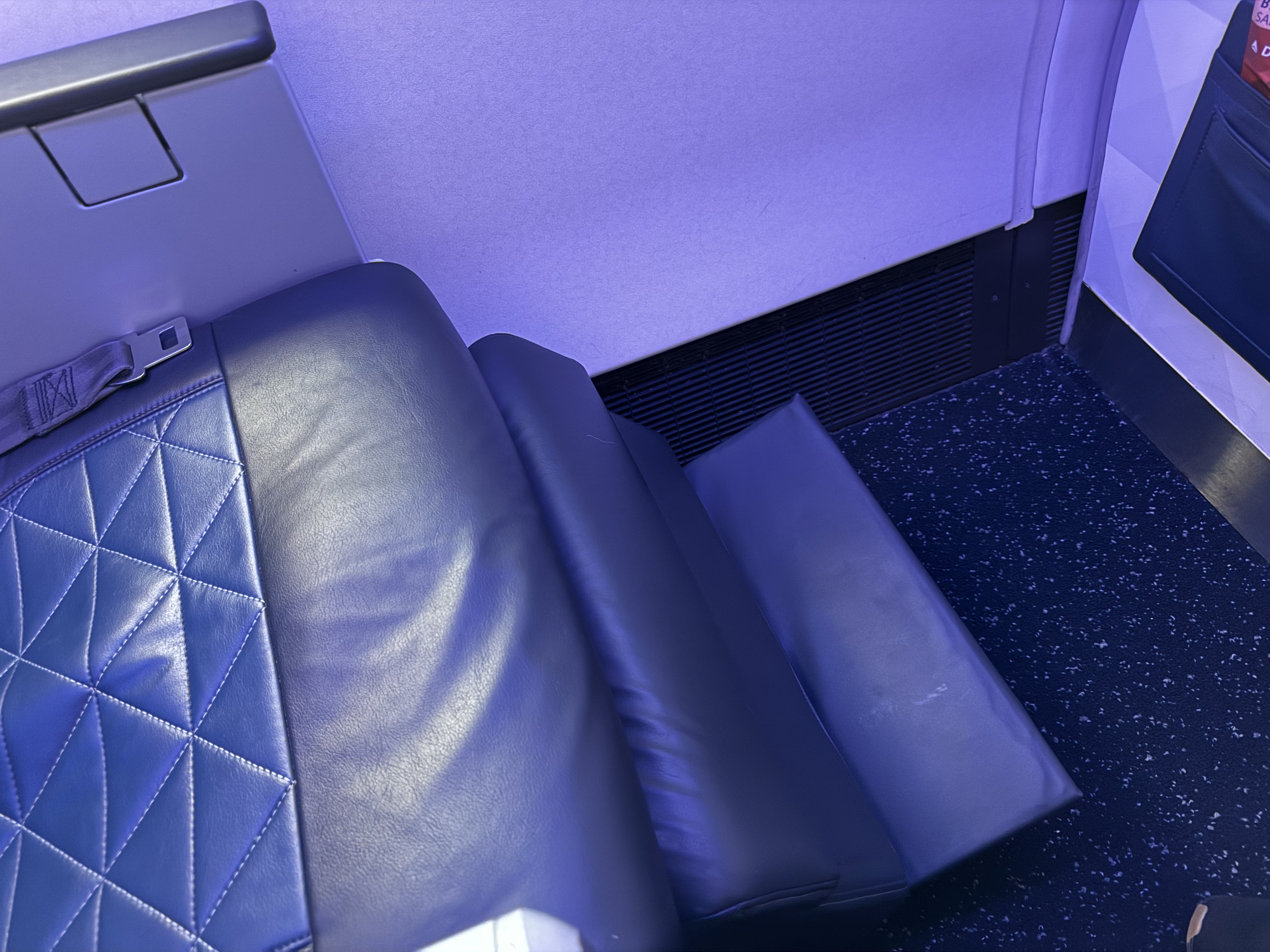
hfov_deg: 71.6
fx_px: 881
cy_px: 476
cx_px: 635
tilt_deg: -54.4
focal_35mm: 24
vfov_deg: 56.8
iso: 1600
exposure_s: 1/20
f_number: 1.78
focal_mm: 6.76
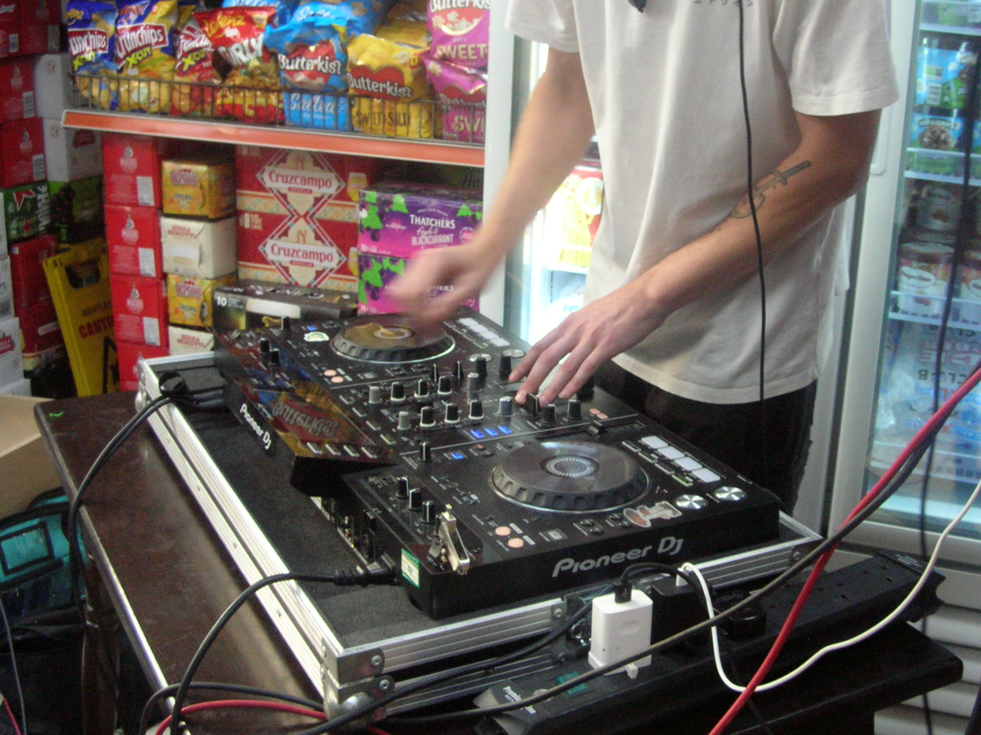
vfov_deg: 32.1
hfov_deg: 41.8
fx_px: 1274
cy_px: 308
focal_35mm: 45
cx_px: 610
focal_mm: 6
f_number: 2.7
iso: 200
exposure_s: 1/47.8
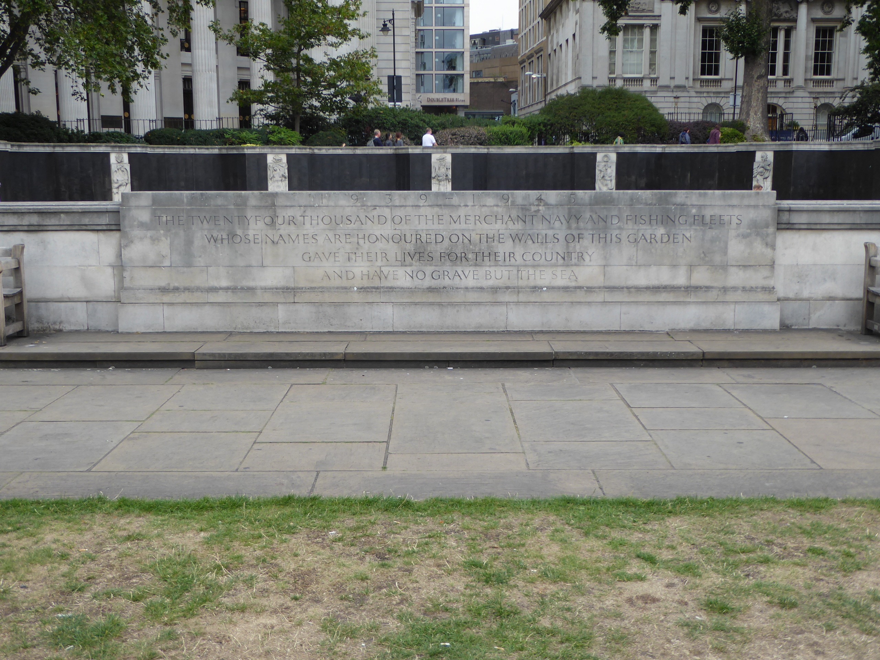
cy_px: 330
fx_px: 1068
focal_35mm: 42
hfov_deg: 44.8
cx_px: 440
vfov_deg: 34.3
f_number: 3.8
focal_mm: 7.2
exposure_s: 1/80
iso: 80
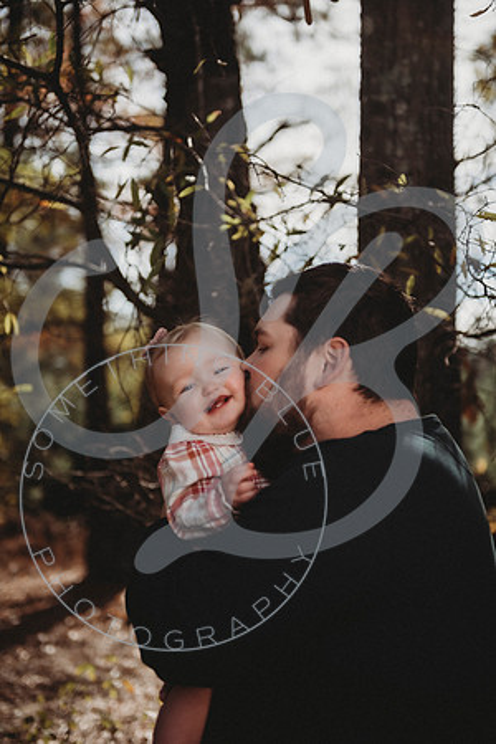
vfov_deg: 33.4
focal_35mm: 60
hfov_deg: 22.6
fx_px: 1240
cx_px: 248
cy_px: 372
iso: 100
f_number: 2.8
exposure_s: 1/1250
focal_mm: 60
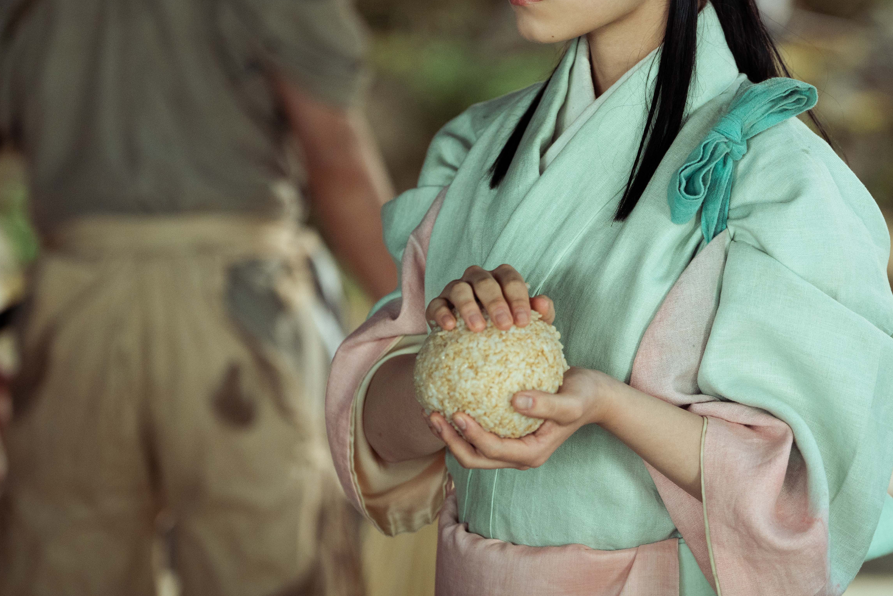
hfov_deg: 9.6
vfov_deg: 6.4
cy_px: 165
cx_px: 495
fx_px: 5333
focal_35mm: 215
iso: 1600
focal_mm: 141
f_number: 3.2
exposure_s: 1/100
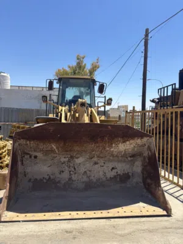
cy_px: 122
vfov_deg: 67.3
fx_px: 183
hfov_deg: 53.1
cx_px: 92
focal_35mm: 26
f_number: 1.6
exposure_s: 1/3021
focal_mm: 5.96
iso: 50
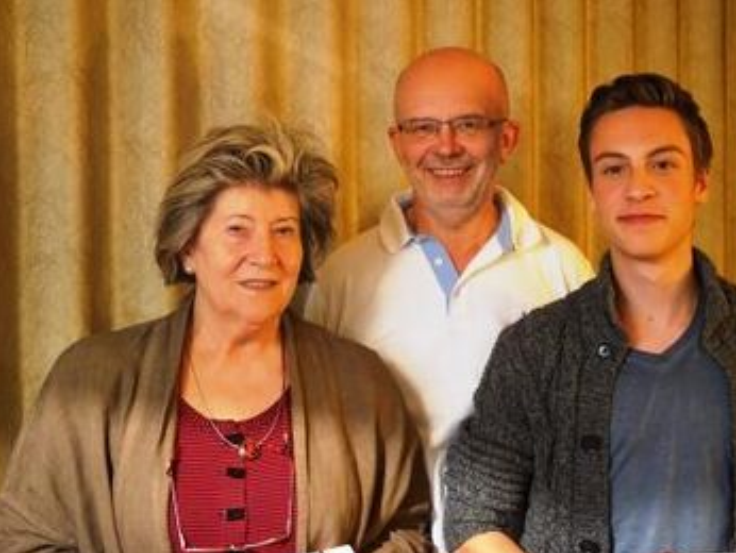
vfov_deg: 28.6
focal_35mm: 51
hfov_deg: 37.4
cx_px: 416
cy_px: 281
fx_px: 1085
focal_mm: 46
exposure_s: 1/30
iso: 6400
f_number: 4.5
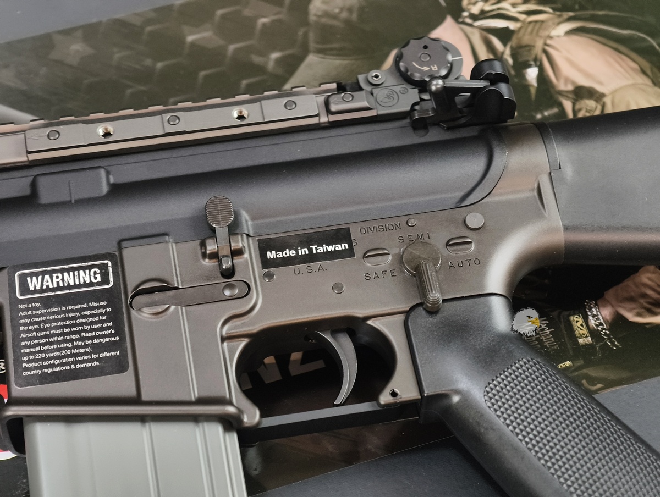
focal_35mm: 85
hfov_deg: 23.0
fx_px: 1623
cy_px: 248
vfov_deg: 17.4
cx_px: 330
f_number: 2.67
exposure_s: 1/15
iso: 1102
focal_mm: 22.48
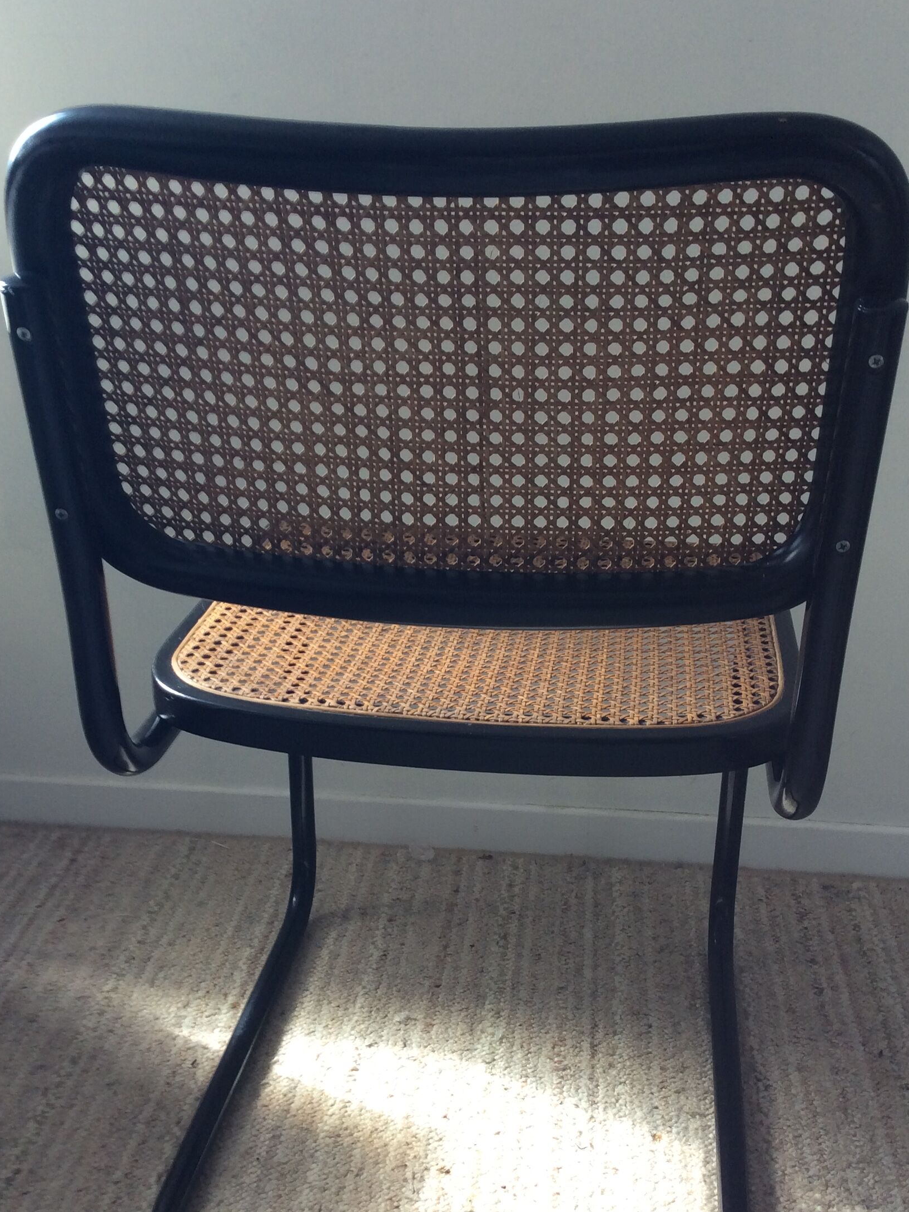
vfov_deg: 48.9
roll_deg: -1.1
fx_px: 1330
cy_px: 671
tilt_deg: -24.1
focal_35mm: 38
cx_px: 481
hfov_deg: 37.7
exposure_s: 1/25
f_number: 2.4
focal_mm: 3.3
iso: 32
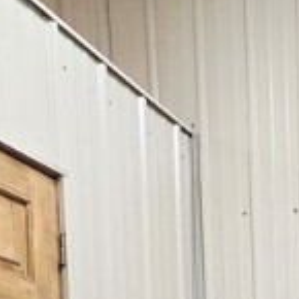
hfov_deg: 22.7
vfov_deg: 21.5
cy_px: 495
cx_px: 456
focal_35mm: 61
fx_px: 596
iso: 250
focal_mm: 2.2
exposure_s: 1/60.2
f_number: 2.2
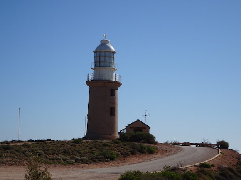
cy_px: 90
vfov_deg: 17.8
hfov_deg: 23.6
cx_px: 120
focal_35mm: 83
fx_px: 578
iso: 80
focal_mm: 14.12
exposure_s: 1/1250
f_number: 5
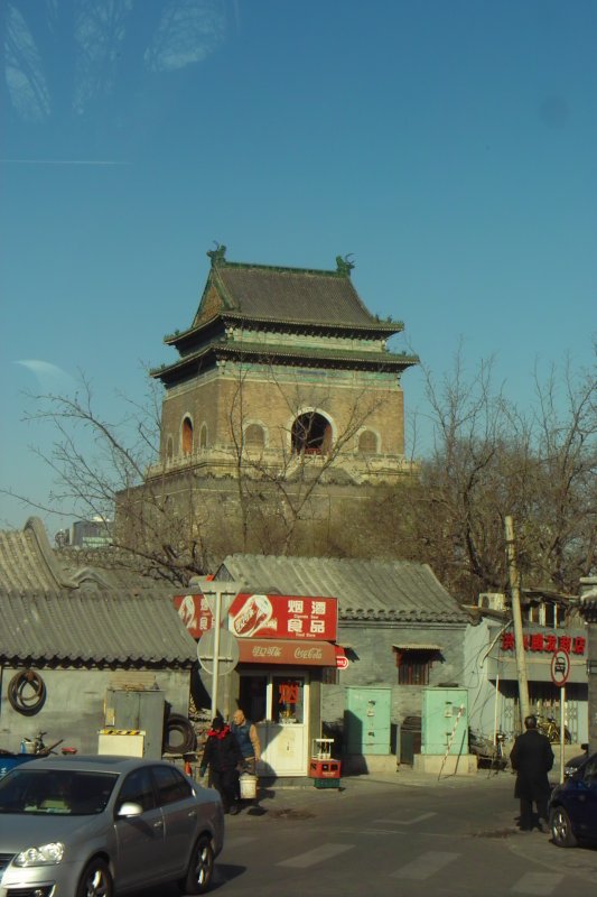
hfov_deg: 18.7
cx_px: 298
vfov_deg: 27.7
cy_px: 448
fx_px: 1817
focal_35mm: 73
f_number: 13
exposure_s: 1/250
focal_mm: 42
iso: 200
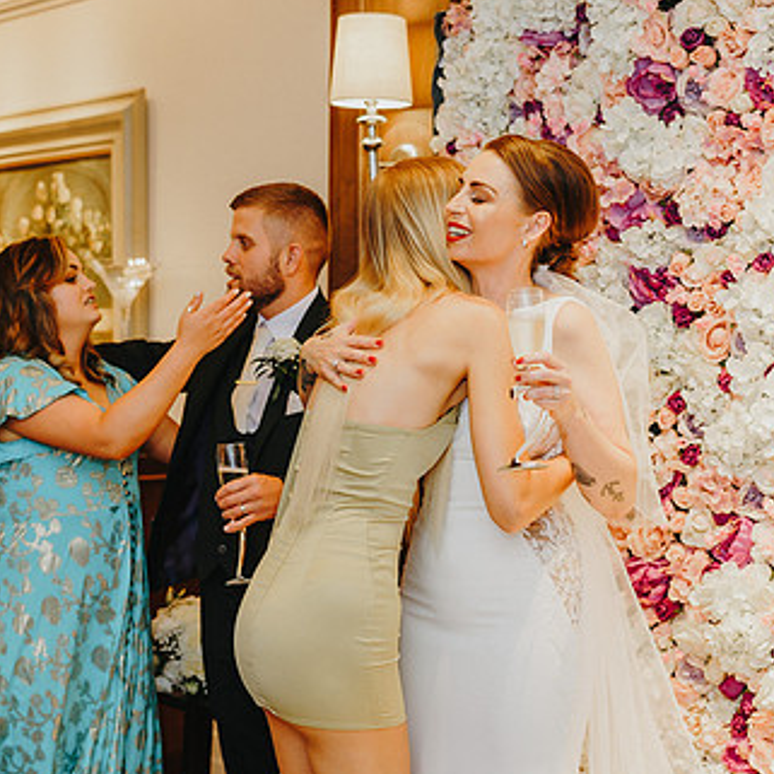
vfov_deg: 27.7
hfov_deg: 27.7
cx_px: 430
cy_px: 447
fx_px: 1568
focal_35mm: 62
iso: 640
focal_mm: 35
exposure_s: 1/200
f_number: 2.2
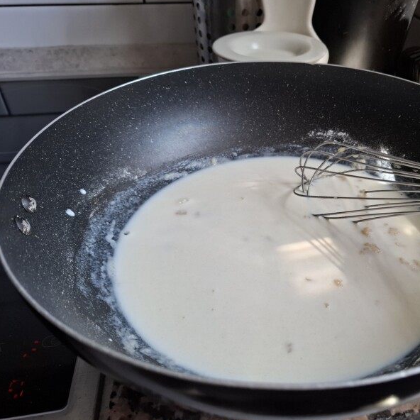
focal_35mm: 28
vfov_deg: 57.3
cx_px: 287
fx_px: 384
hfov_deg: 55.9
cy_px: 210
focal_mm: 5.54
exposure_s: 1/112
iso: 50
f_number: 1.8
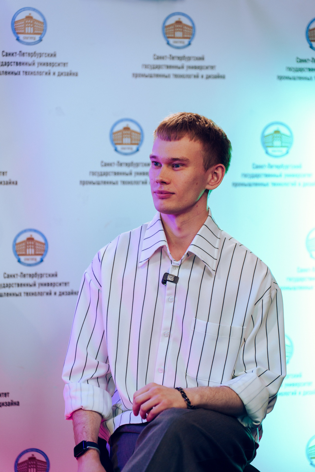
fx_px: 1299
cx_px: 158
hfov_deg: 13.8
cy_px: 236
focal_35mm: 99
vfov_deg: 20.6
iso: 320
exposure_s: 1/200
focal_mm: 99
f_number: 2.8
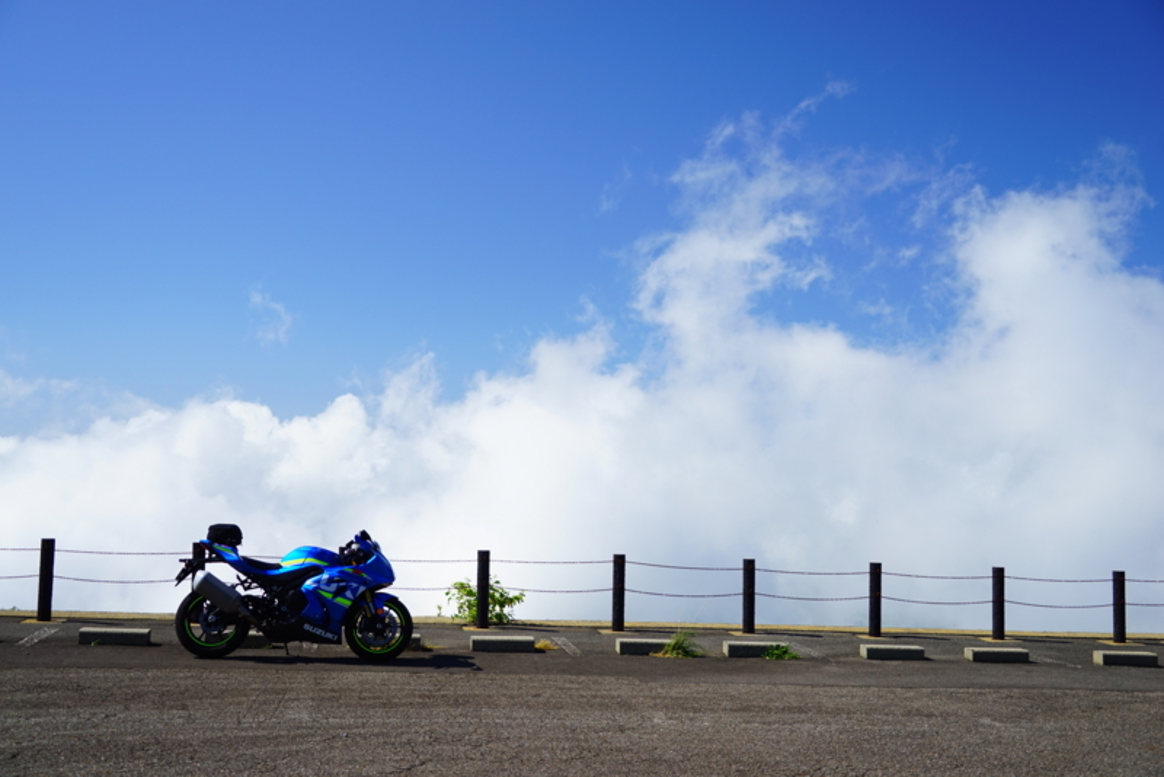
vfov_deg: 33.4
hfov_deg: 48.4
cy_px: 388
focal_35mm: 40
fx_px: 1294
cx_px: 582
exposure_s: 1/400
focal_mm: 40
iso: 100
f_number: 4.5
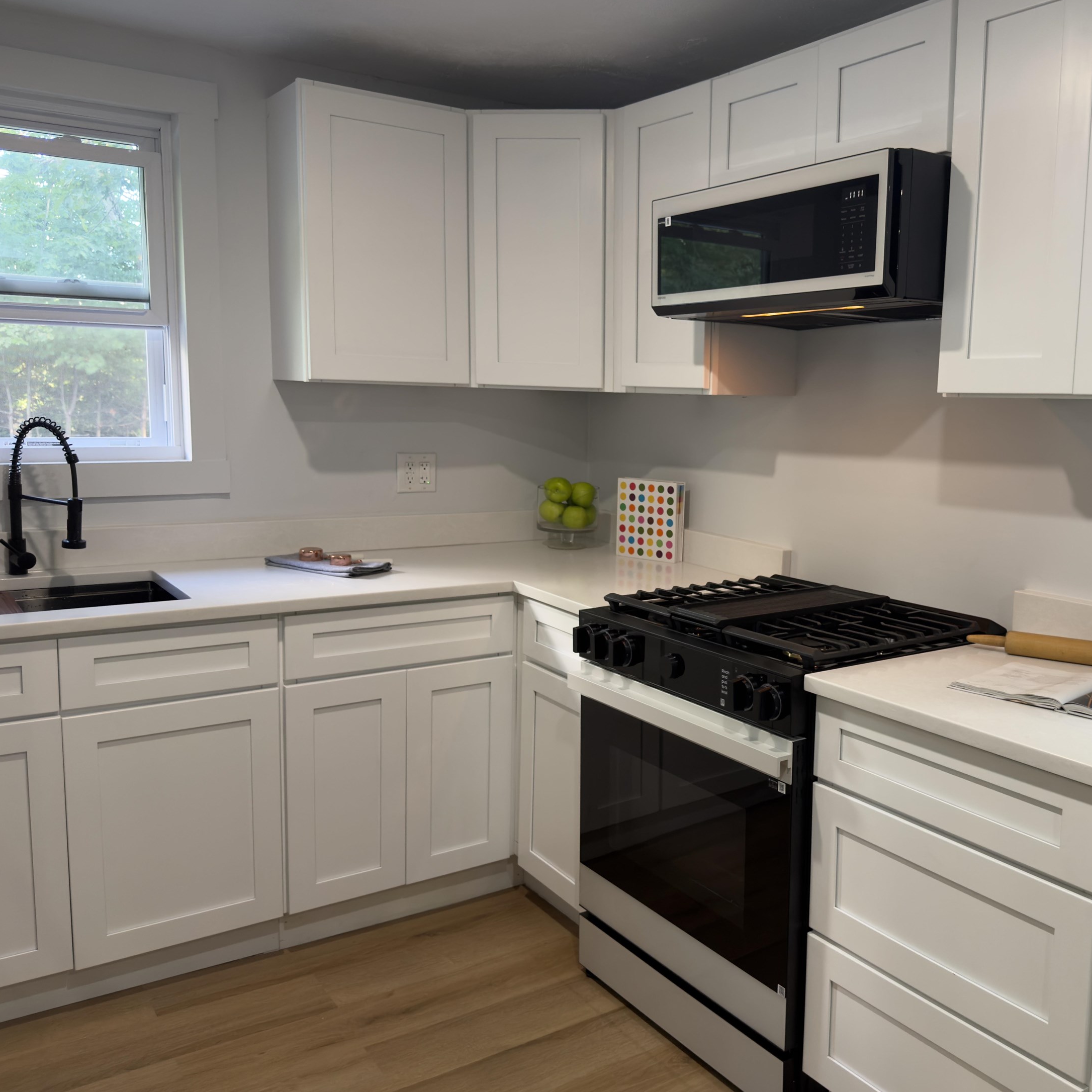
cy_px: 541
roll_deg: -1.6
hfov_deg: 53.1
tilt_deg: -7.6
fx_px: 1071
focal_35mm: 30
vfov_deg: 54.0
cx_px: 713
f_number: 1.78
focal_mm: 6.76
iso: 200
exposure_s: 1/60
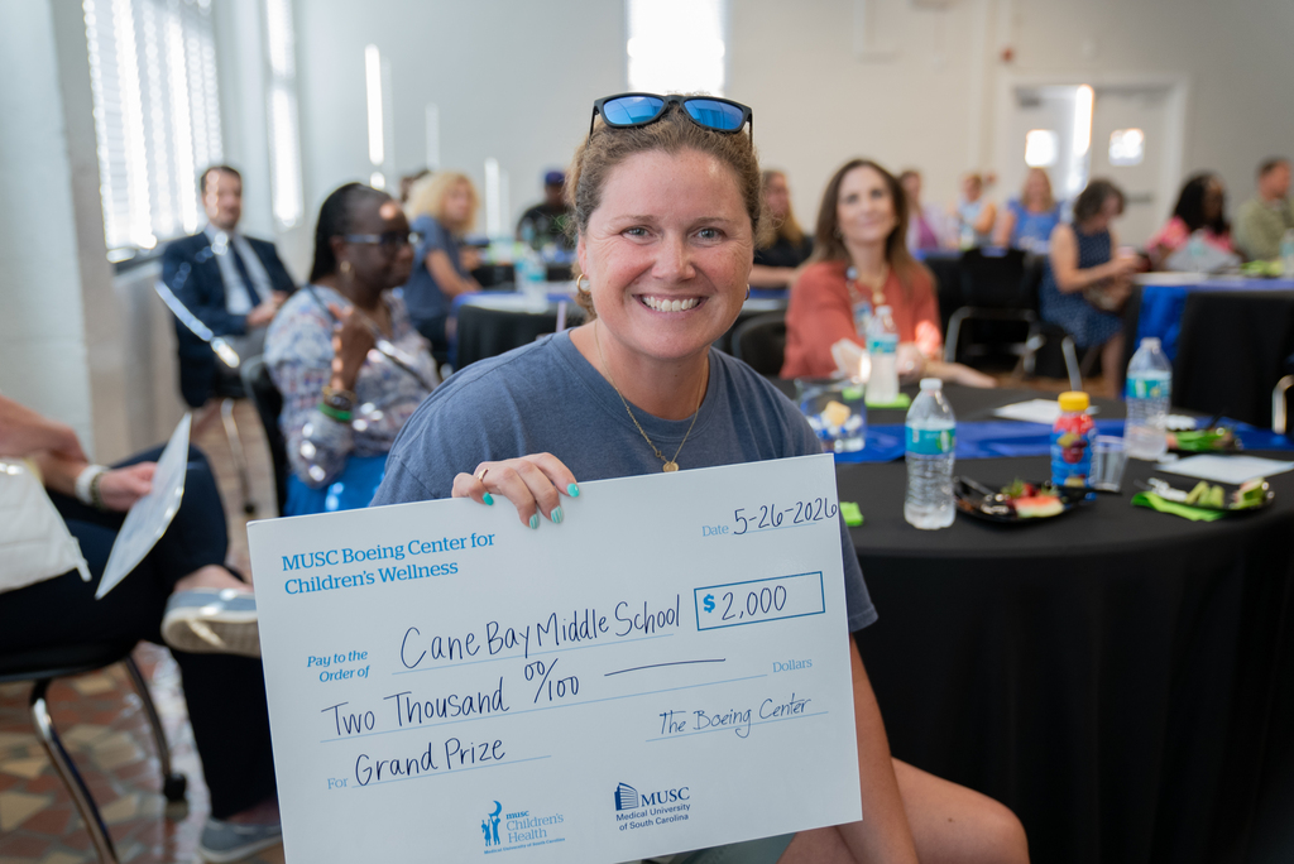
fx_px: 1259
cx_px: 647
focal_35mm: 35
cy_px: 432
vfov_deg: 37.9
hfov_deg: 54.4
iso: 800
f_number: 2.8
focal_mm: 35
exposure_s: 1/125
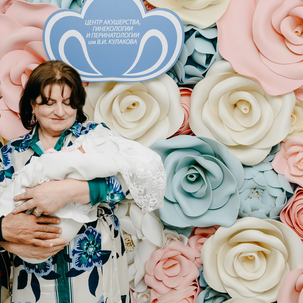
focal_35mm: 51
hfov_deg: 32.7
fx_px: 505
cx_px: 70
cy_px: 126
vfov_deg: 33.3
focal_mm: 26
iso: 100
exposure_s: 1/160
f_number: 4.5
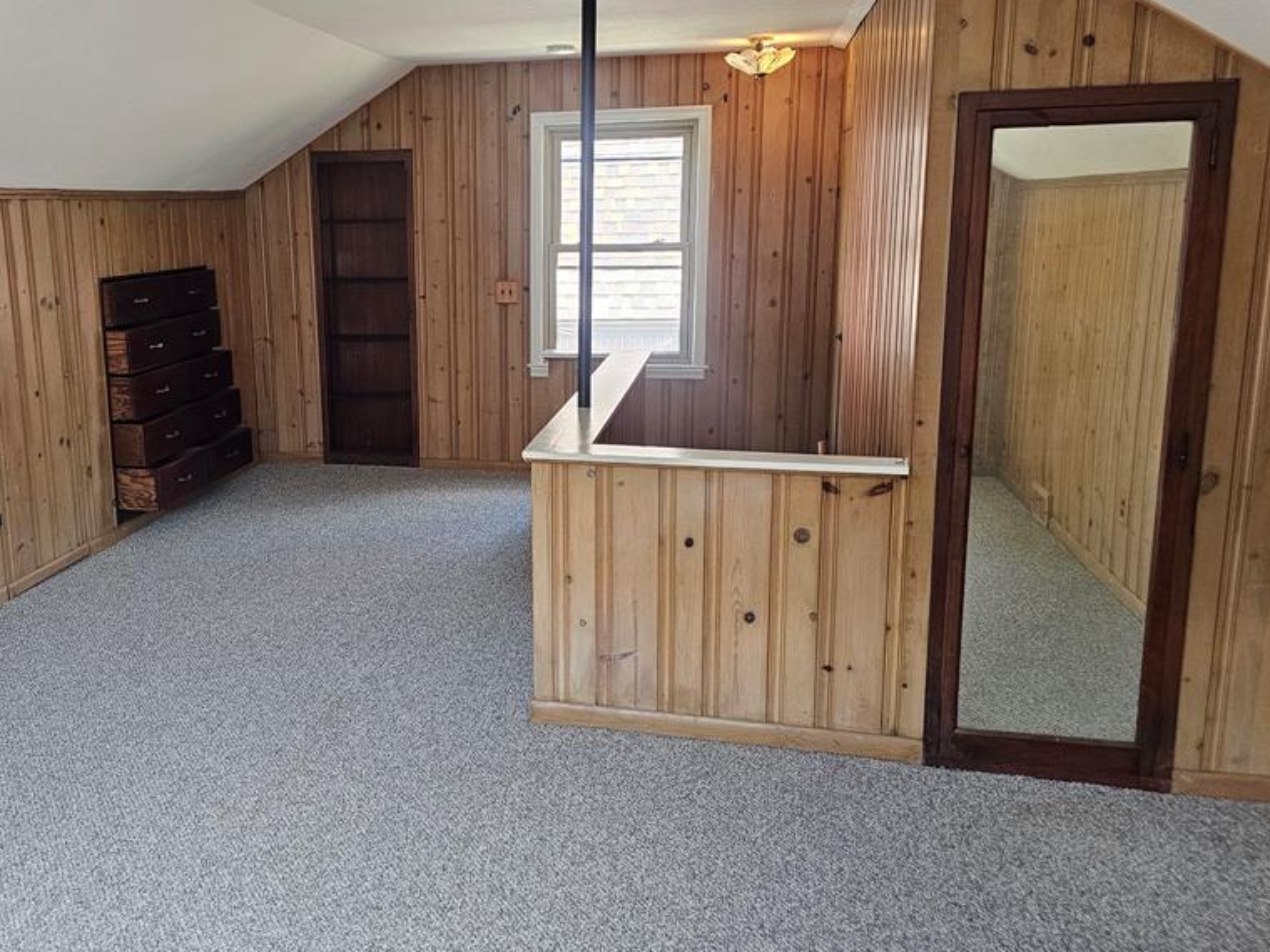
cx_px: 480
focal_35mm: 31
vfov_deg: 45.4
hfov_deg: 57.7
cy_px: 429
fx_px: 1137
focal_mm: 6.3
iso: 400
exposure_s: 1/170
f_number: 1.7
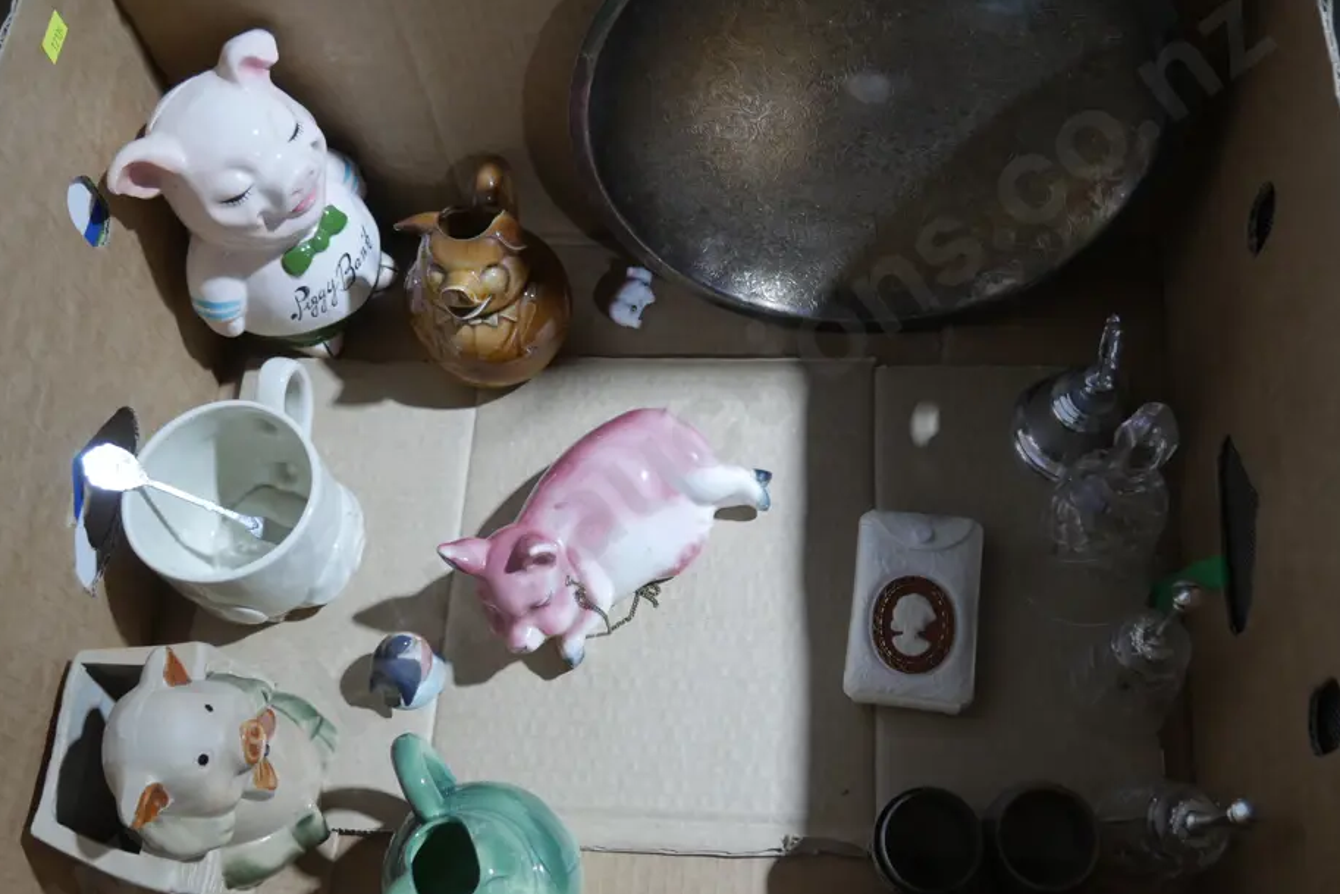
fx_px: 1303
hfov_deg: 54.4
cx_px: 656
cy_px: 470
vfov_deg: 37.9
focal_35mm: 35
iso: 800
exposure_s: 1/60
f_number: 3.6
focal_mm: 15
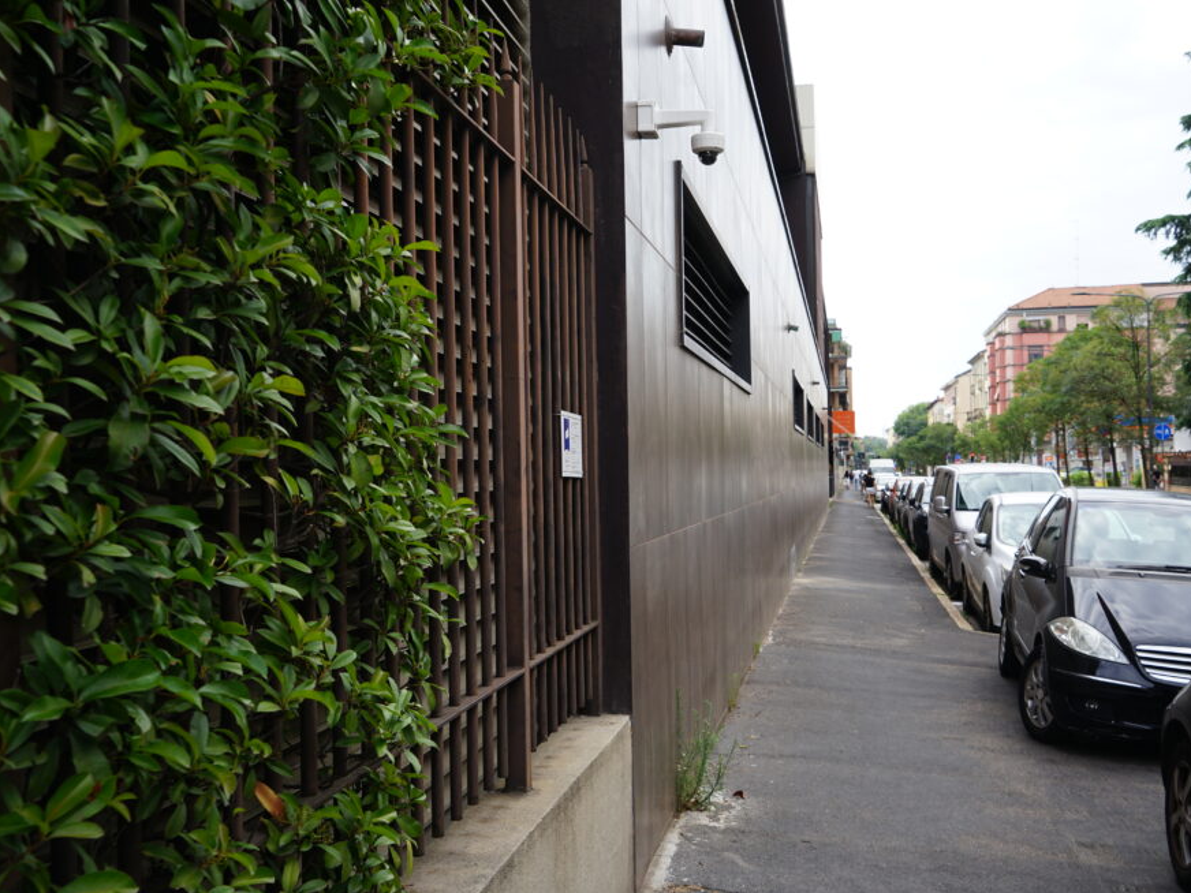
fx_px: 1204
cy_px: 434
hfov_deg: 52.4
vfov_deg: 40.7
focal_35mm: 35
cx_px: 697
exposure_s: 1/80
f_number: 8
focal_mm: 31
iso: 100
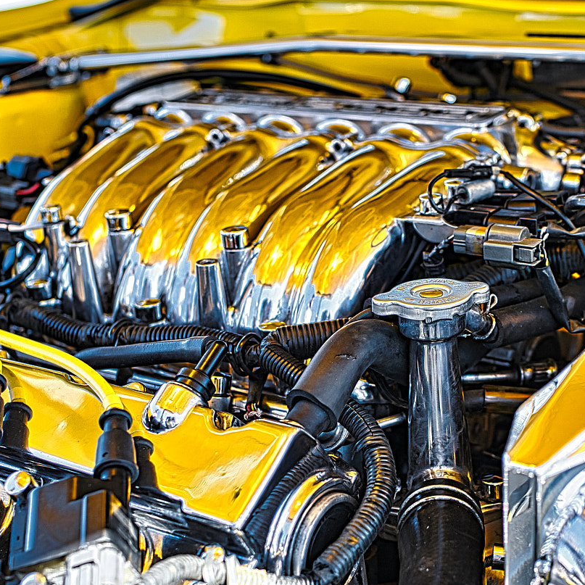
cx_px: 349
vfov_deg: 29.0
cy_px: 337
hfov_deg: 29.0
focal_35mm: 59
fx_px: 1128
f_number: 2.8
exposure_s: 1/125
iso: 100
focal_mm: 35
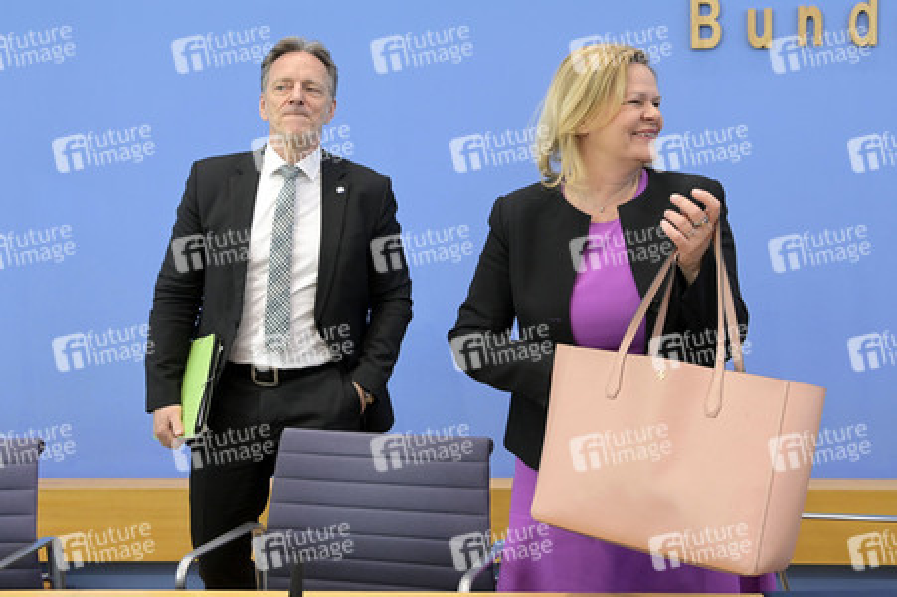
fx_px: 896
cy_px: 298
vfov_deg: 36.8
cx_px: 448
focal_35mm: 36
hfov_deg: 53.2
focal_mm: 36
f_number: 5.6
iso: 4000
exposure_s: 1/500
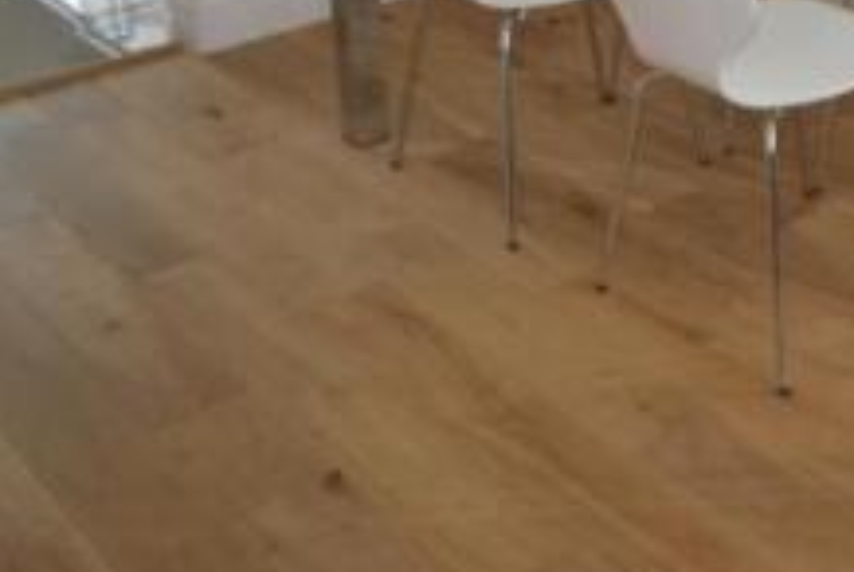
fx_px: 1390
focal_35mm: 58
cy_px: -268
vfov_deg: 20.2
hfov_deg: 29.4
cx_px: 1028
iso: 400
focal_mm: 13
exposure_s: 1/60
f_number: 3.8
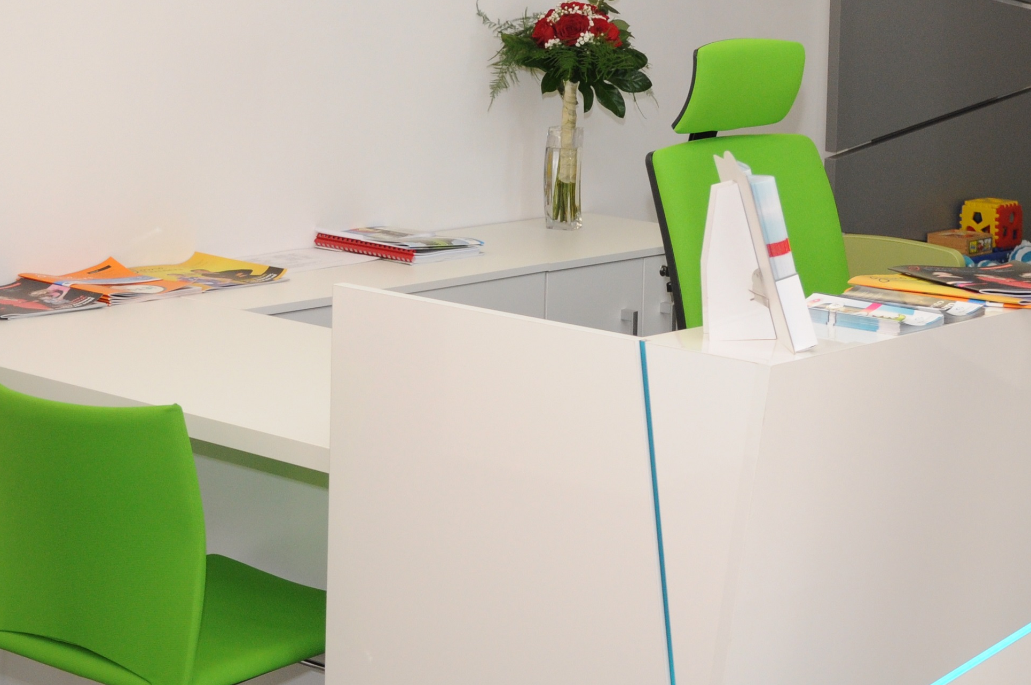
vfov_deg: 15.3
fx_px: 2488
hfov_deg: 23.3
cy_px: -23
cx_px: 703
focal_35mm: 87
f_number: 5
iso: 500
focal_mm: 28
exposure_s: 1/60
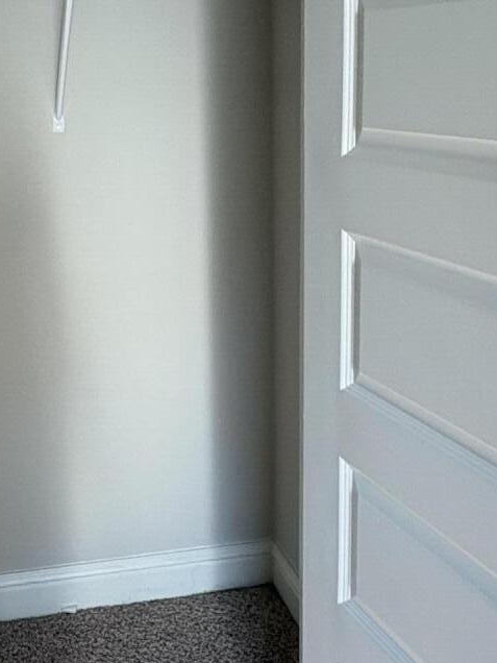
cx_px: 101
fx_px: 842
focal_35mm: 44
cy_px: 192
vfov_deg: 42.0
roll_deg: +1.7
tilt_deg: -7.7
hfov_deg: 32.0
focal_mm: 2.22
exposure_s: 1/120
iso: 80
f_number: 2.2
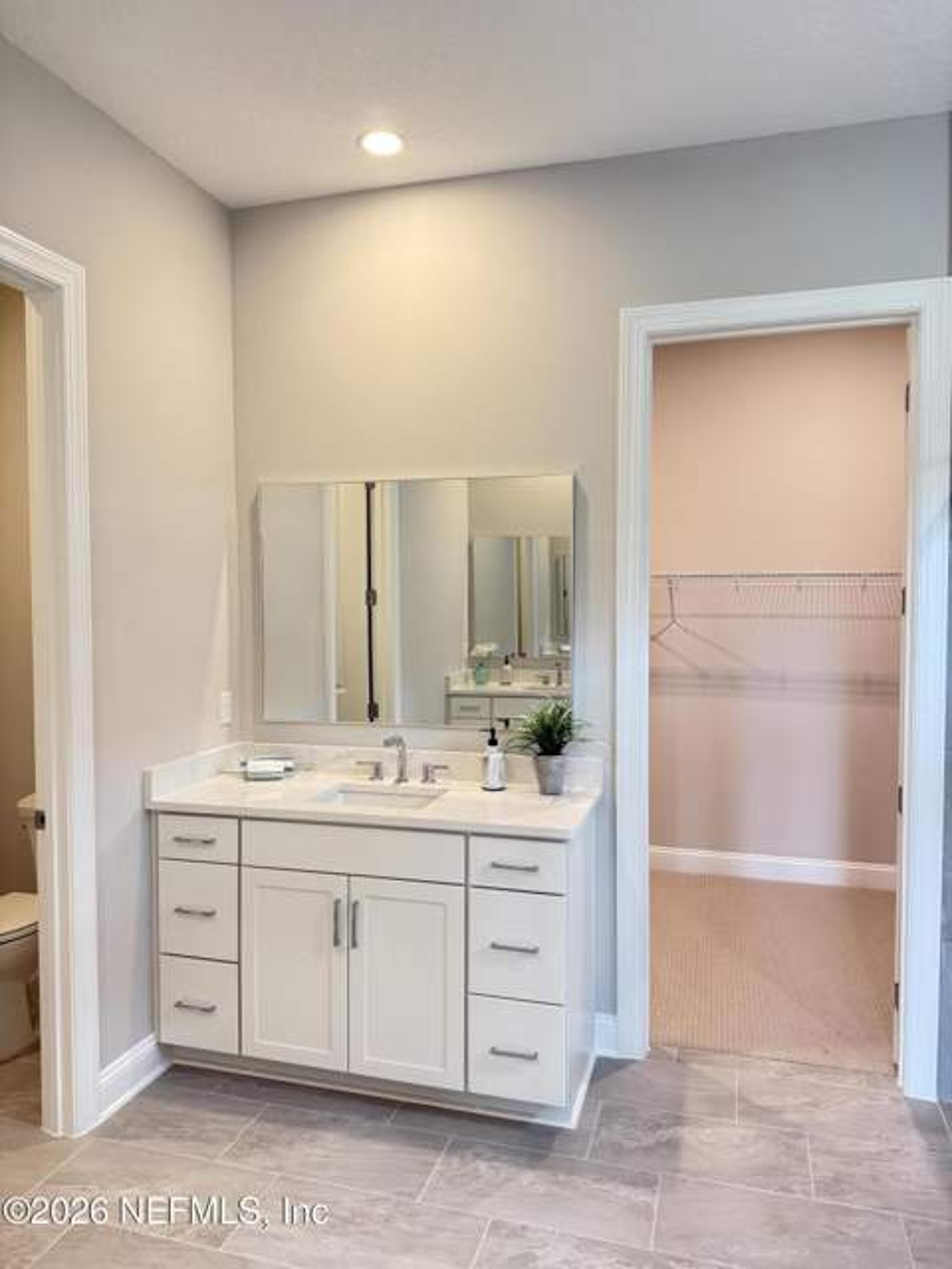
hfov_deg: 56.8
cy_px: 634
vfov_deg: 71.6
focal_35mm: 24
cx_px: 476
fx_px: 880
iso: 250
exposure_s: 1/60
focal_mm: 6.76
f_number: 1.78
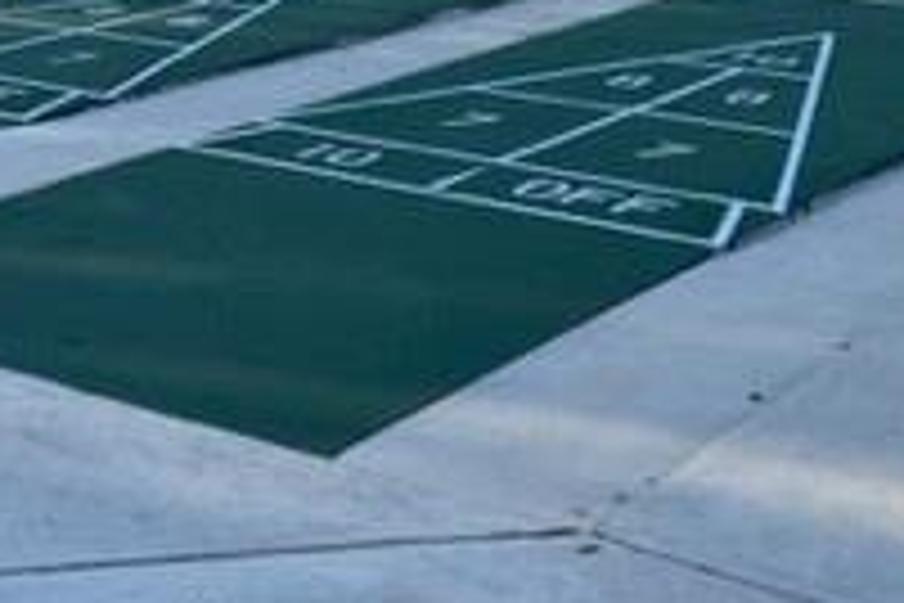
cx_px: 94
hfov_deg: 23.1
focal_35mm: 86
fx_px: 2159
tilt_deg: -2.4
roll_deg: -0.8
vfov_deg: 14.8
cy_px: -279
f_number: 1.6
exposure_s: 1/1458
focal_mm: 5.1
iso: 50
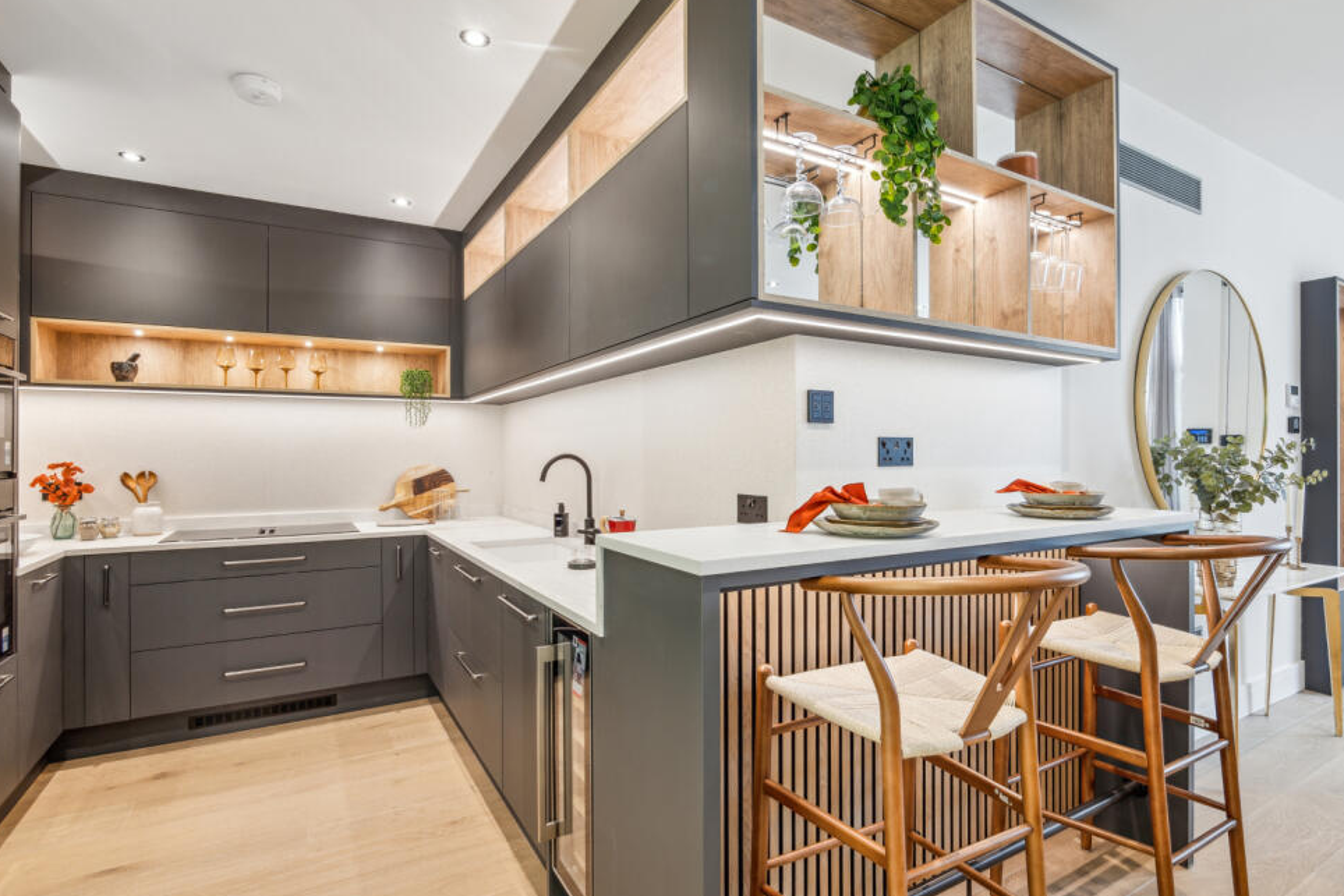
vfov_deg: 70.5
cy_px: 456
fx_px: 635
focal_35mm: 17
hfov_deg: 93.2
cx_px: 696
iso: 400
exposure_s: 1/8
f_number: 11
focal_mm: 16
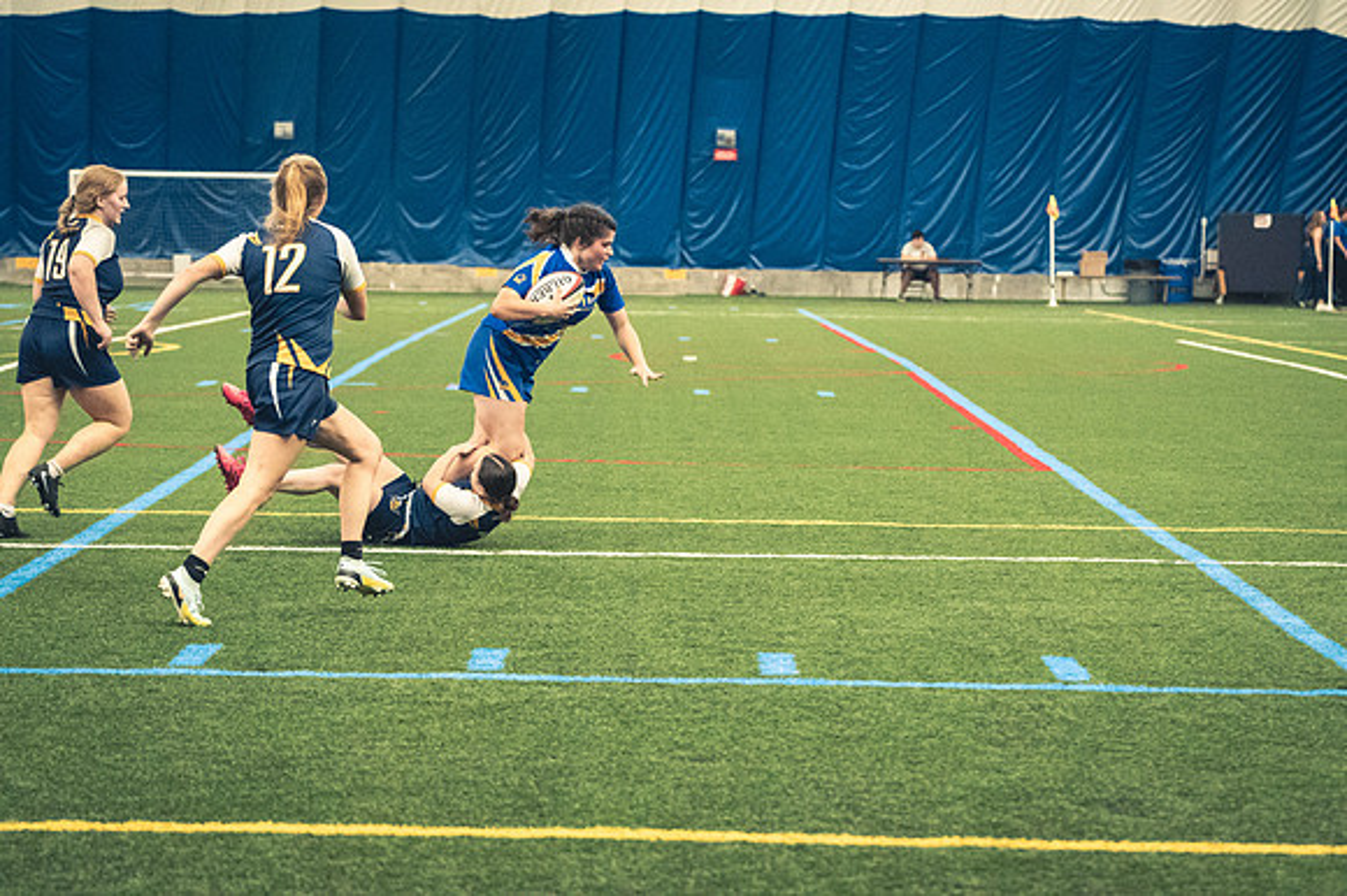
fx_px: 3926
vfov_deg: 13.0
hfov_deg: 19.5
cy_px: 448
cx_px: 674
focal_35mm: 105
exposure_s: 1/500
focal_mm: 70
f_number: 2.8
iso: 12800
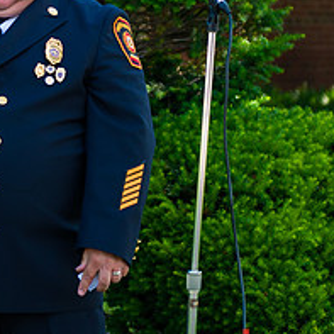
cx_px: 25
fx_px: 2511
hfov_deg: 7.6
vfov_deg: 7.6
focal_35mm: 230
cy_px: -13
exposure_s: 1/1000
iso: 200
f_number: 3.2
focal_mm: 70
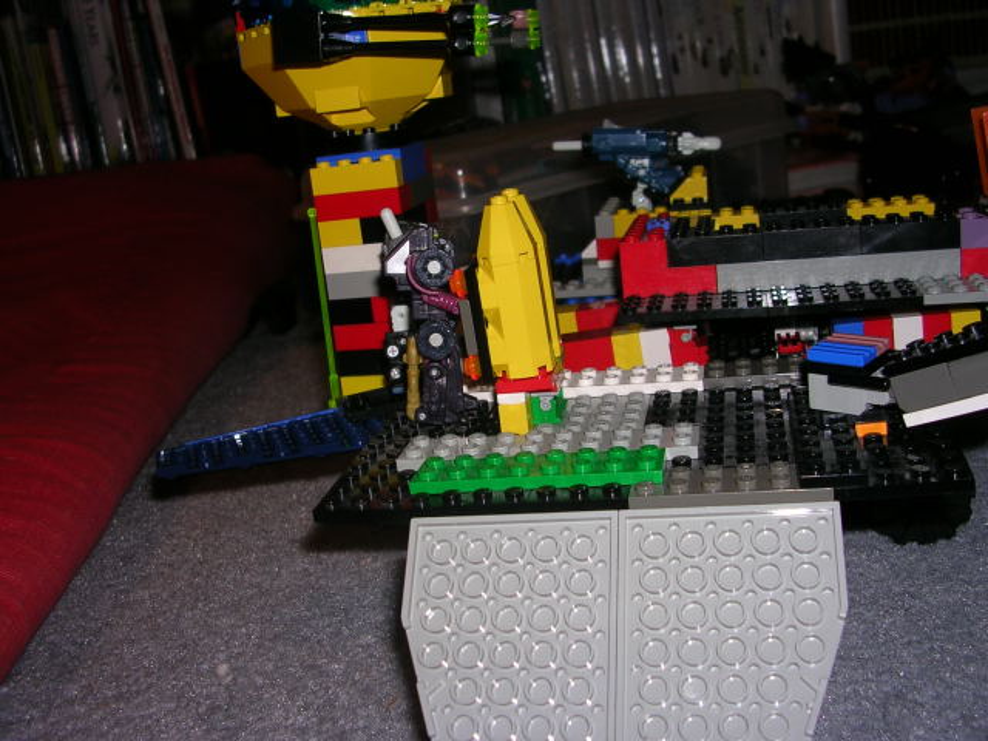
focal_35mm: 38
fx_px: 1085
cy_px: 370
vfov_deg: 37.7
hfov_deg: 49.0
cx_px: 494
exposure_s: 1/60.1
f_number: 2.8
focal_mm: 5.8
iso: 50
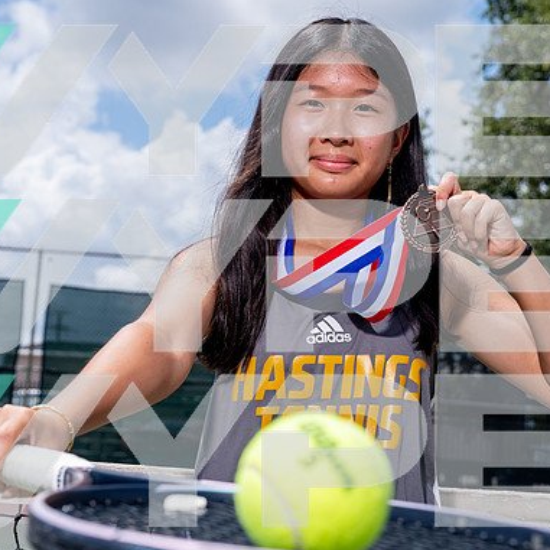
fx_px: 1312
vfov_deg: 23.7
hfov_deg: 23.7
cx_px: 238
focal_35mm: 73
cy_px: 276
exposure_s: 1/640
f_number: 6.3
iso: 100
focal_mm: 50
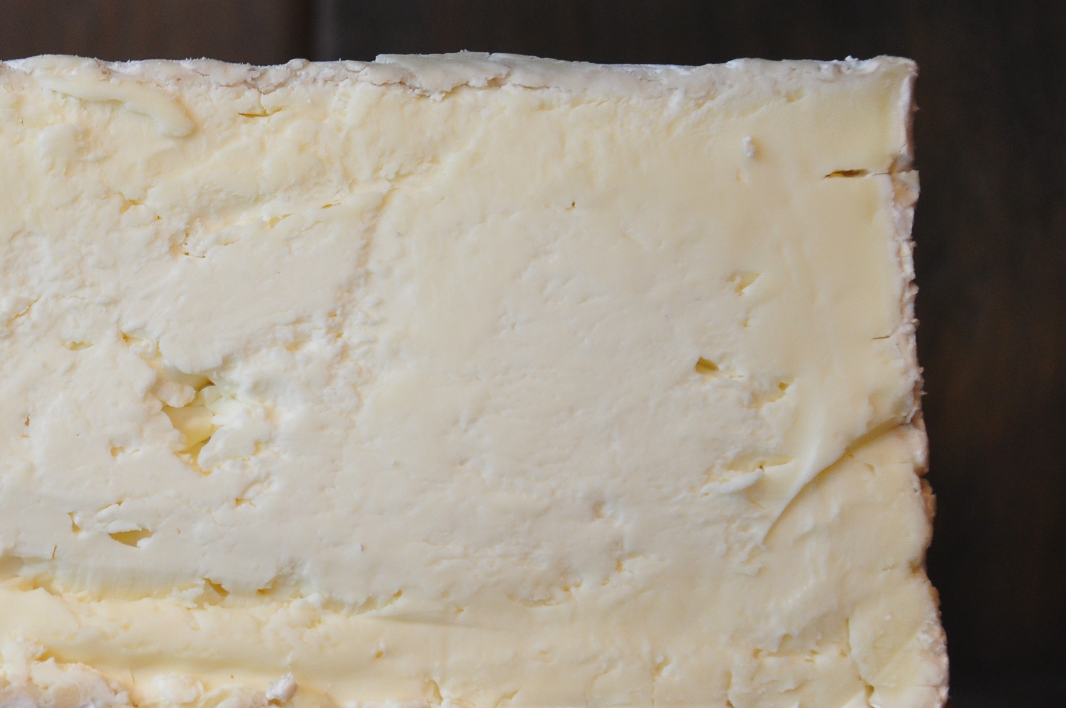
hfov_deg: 13.9
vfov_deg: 9.4
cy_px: 430
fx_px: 4318
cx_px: 65
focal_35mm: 146
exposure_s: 1/25
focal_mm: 50
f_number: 7.1
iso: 400
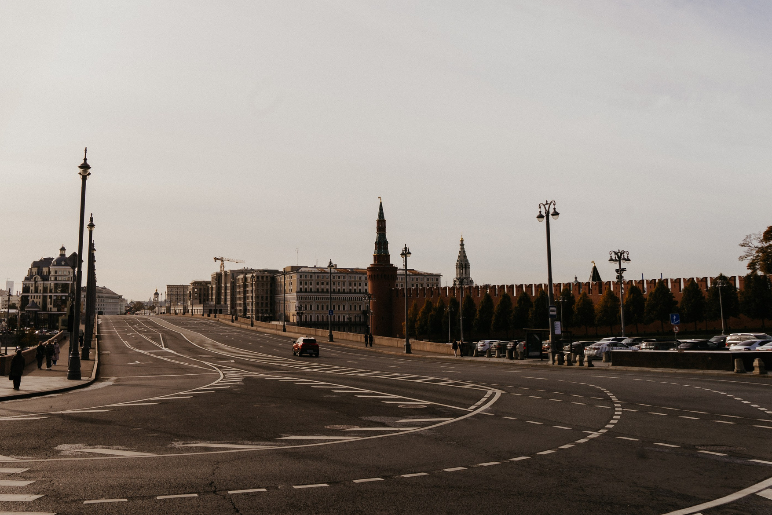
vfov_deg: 37.7
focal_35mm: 35
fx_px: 751
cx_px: 274
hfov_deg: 53.6
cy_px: 204
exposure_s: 1/250
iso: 100
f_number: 10
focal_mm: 24
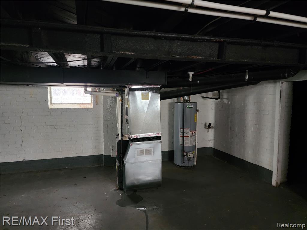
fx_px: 204
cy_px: 115
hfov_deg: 73.9
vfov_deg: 58.9
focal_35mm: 23
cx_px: 154
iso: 800
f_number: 1.8
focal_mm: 6.4
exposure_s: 1/24
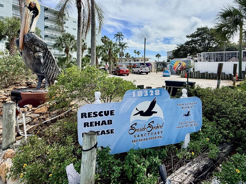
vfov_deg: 62.4
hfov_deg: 79.0
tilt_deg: +0.4
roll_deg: +0.4
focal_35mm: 21
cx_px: 126
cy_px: 67
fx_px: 149
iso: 50
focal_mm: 2.22
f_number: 2.2
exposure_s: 1/2410
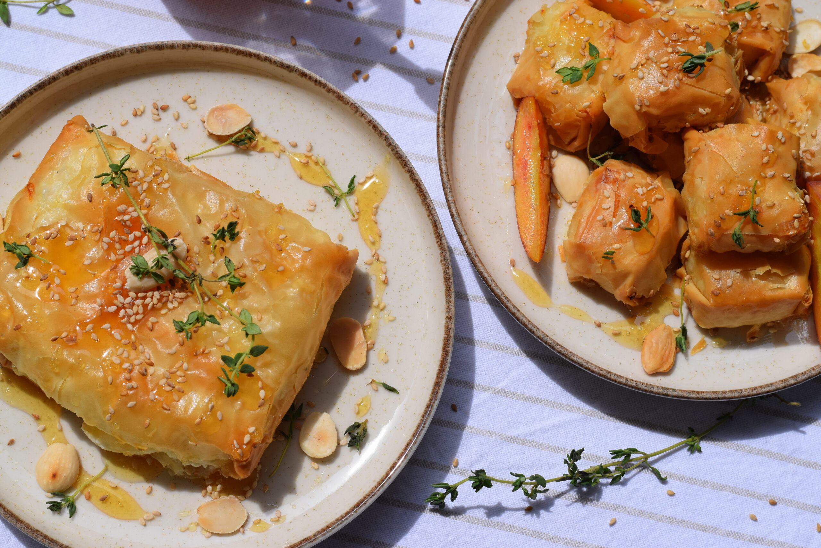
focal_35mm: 75
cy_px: 274
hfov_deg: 27.0
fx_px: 1710
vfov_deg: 18.2
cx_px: 410
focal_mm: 50
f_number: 10
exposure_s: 1/400
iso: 200
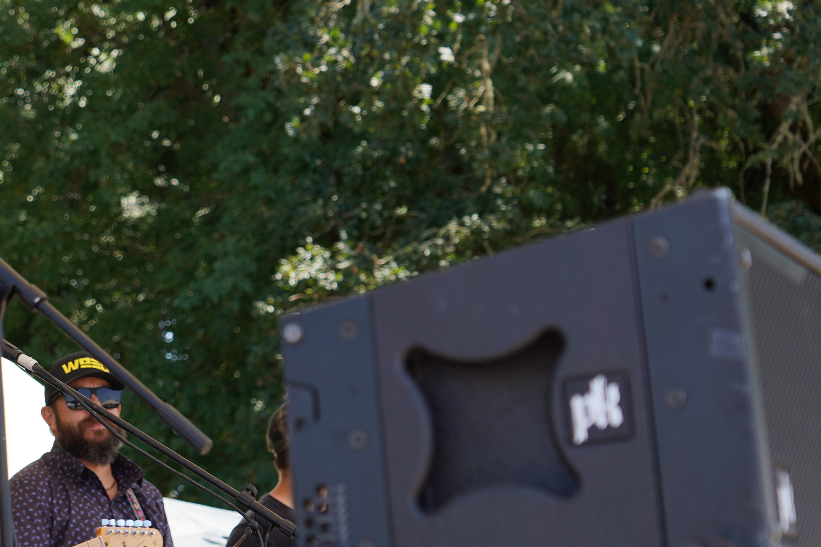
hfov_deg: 12.6
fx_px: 3649
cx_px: -60
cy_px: 289
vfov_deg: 8.6
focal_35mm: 160
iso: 100
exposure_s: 1/200
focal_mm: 74
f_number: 5
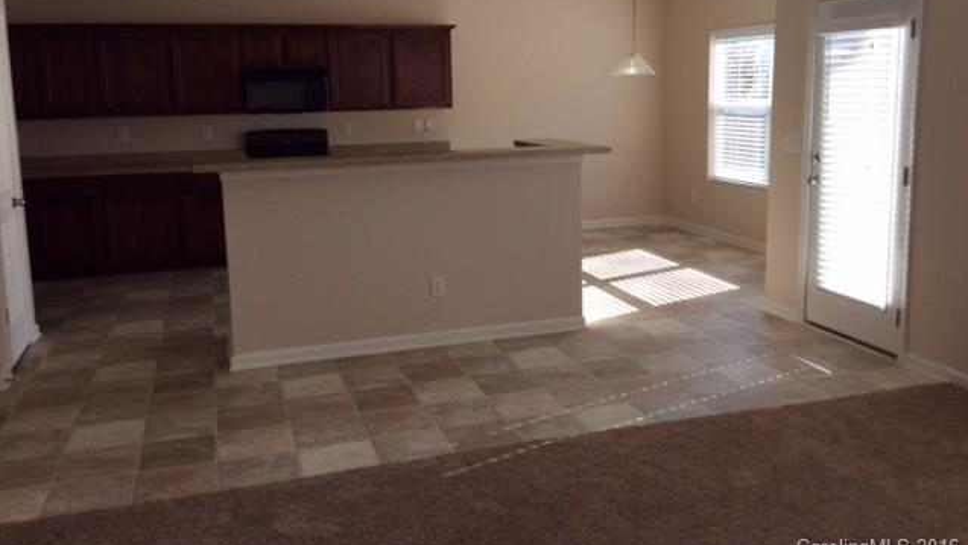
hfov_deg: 56.6
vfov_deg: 33.6
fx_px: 899
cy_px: 199
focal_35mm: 35
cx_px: 485
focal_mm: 3.3
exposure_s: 1/202
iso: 32
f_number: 2.4
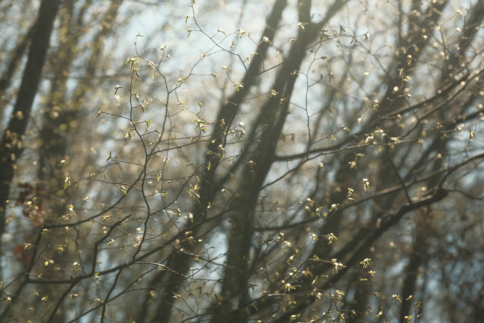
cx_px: 242
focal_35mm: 126
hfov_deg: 16.3
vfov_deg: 10.9
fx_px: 1694
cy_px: 162
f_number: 6.4
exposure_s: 1/800
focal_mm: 84.3
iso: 320
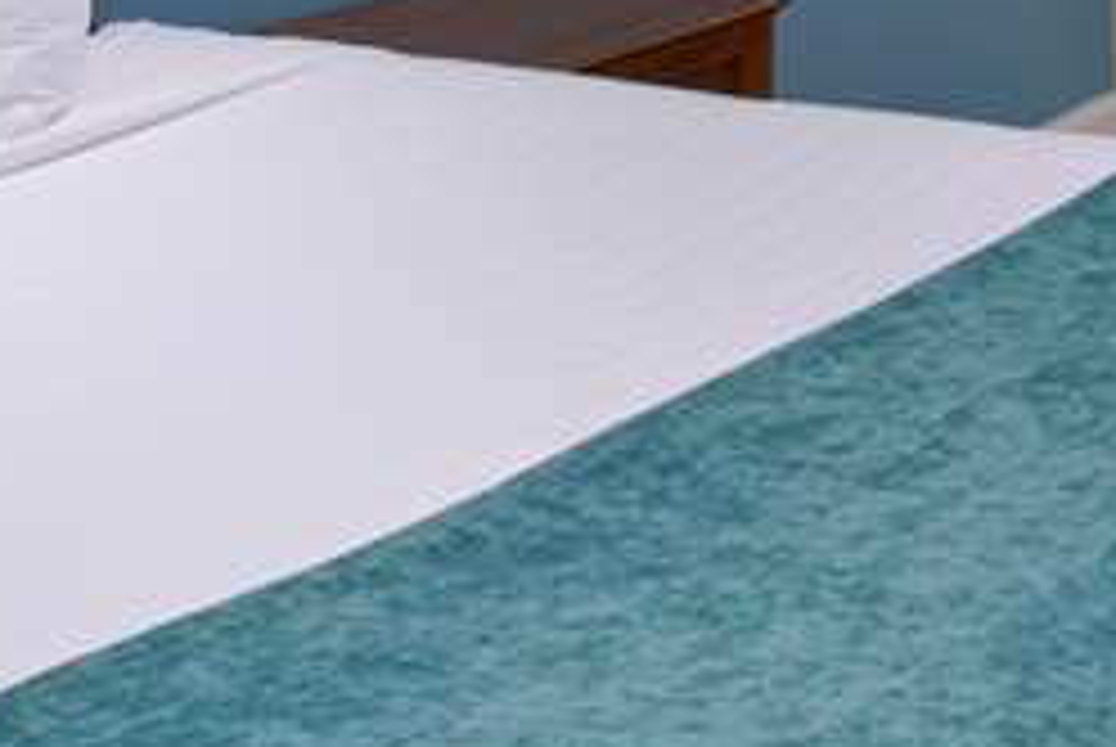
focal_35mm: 99
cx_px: 1595
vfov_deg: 13.6
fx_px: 3073
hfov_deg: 18.6
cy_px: -29
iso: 640
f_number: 16
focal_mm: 24
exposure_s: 1/50
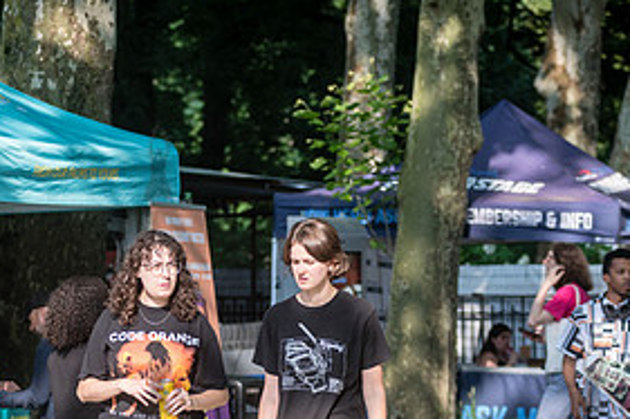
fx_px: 3323
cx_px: 157
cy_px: 378
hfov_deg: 10.8
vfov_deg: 7.2
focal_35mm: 190
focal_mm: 92
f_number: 3.5
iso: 400
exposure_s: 1/1000
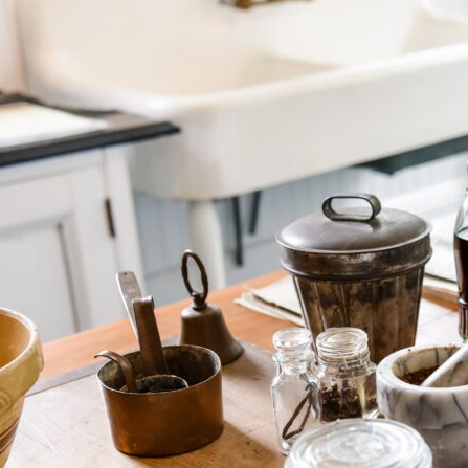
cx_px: 464
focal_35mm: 78
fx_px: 1193
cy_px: 322
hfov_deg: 21.4
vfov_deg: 22.1
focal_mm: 40
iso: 400
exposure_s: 1/60
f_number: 4
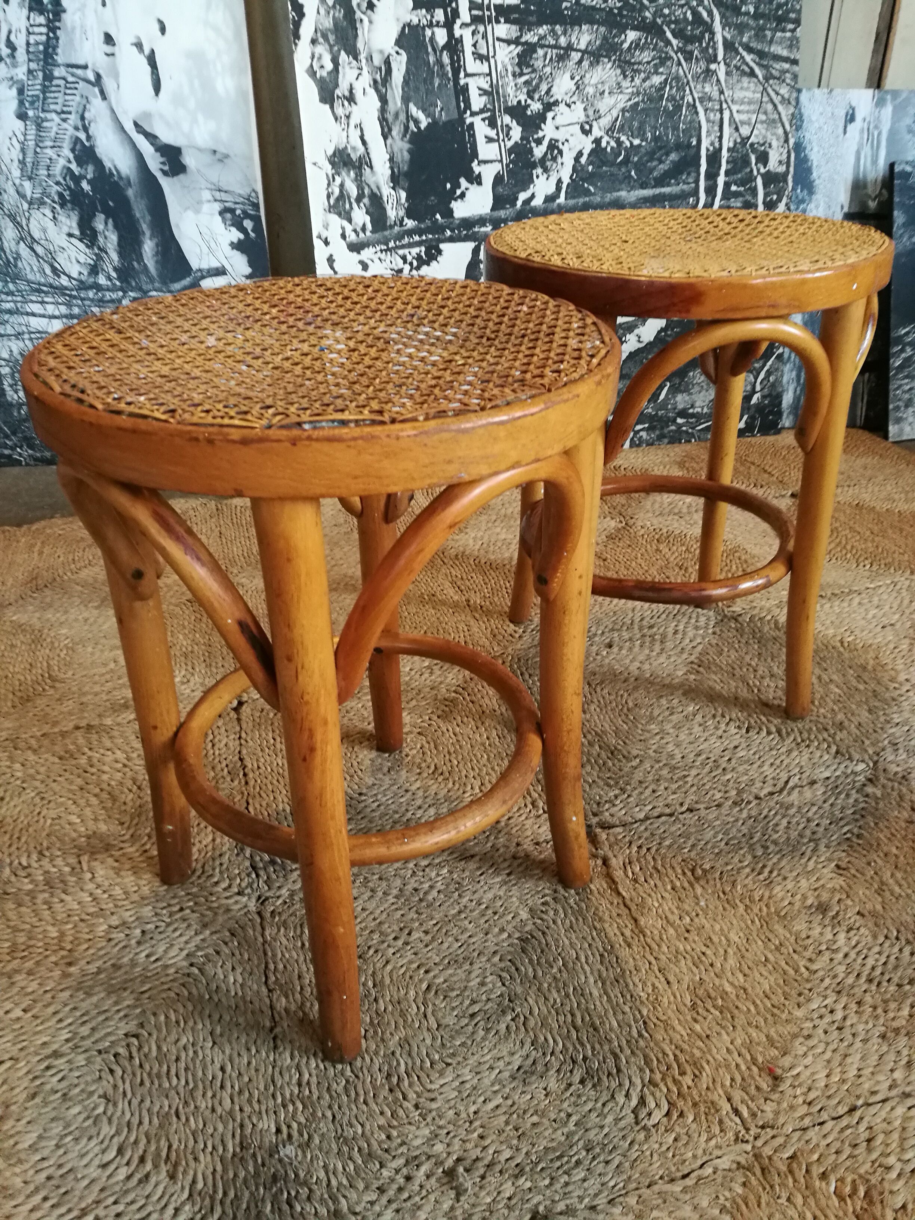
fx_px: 952
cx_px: 458
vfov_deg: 65.3
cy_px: 610
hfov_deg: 51.4
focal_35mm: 27
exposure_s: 1/30
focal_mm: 4.5
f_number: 2.2
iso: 400
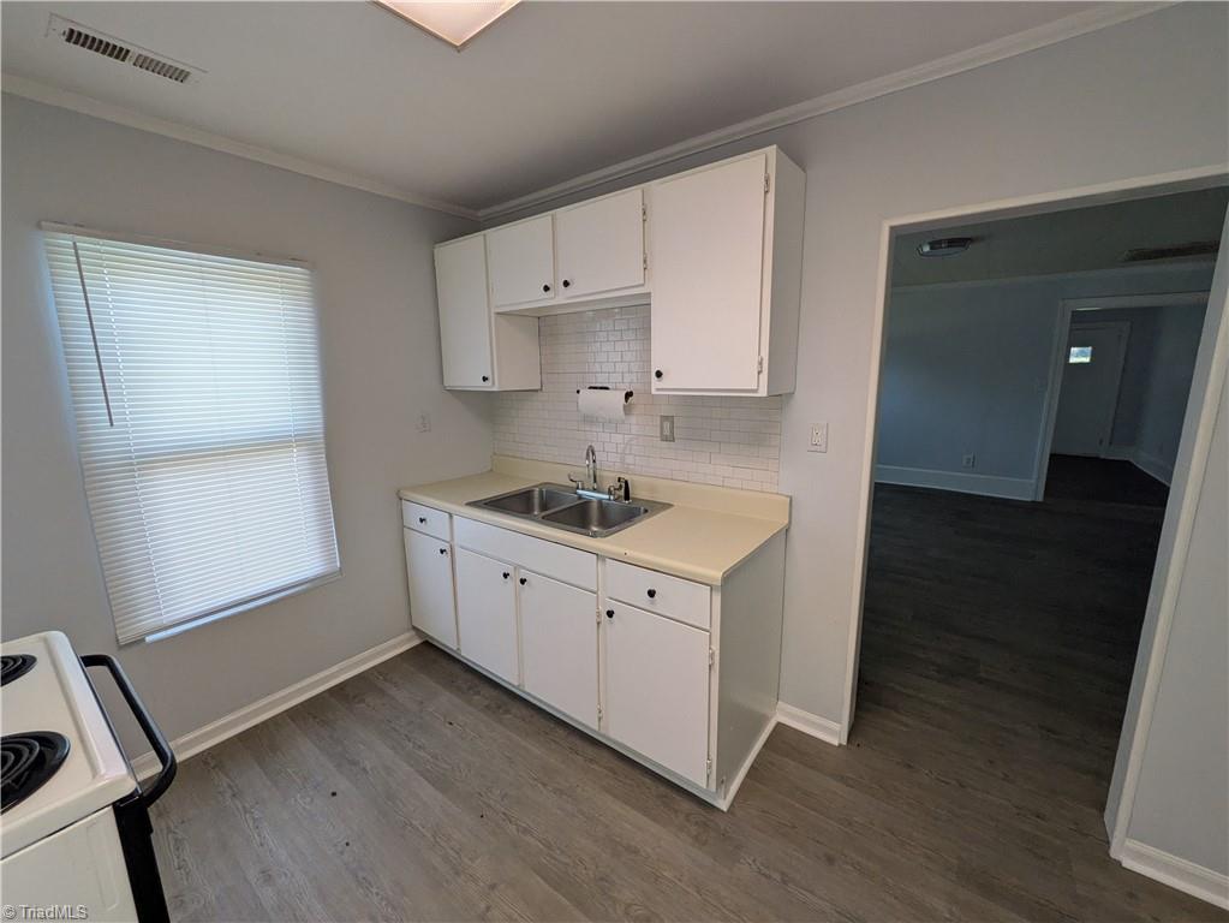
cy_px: 462
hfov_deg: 102.0
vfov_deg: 85.7
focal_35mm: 14
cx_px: 614
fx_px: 497
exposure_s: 1/120
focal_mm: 1.83
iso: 152
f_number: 2.2
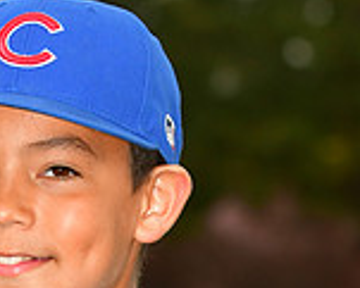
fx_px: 5640
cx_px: -15
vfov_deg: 2.9
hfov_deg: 3.7
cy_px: 533
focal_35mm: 529
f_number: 5
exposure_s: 1/1000
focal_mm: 98
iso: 400
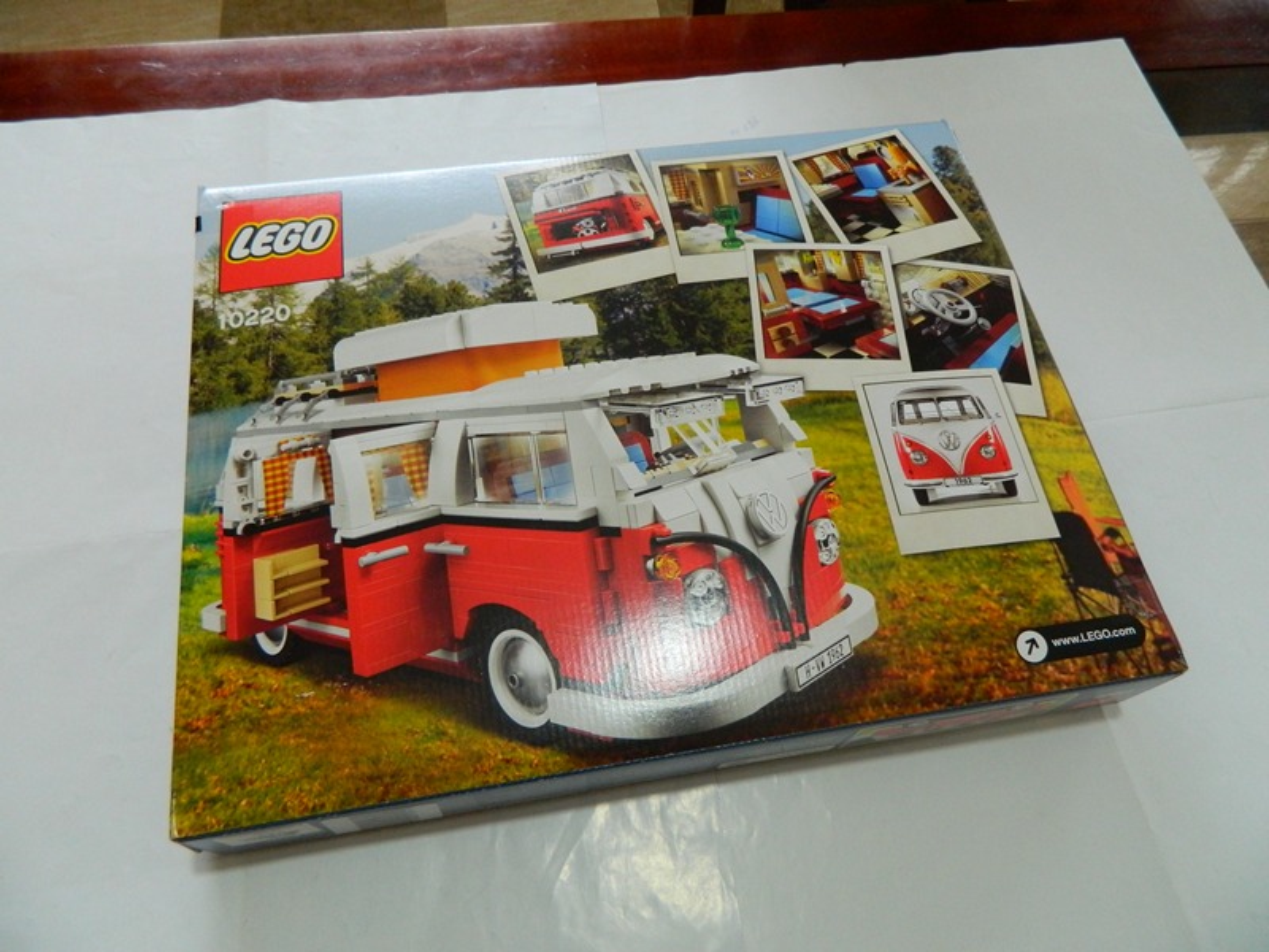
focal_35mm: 25
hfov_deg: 69.4
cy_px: 476
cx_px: 634
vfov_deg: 54.9
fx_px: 916
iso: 320
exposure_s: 1/30
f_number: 3.1
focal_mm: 4.5
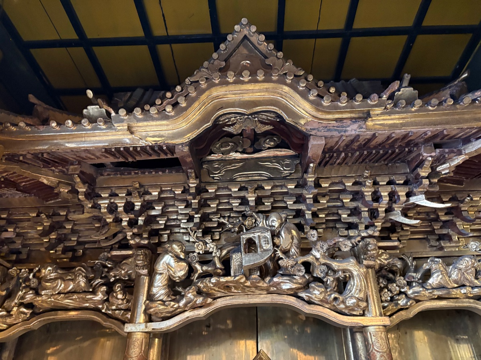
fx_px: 361
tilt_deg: +32.6
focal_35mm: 26
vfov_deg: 53.1
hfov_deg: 67.3
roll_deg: +0.0
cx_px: 240
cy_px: 180
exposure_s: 1/25
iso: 500
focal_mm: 5.96
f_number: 1.6
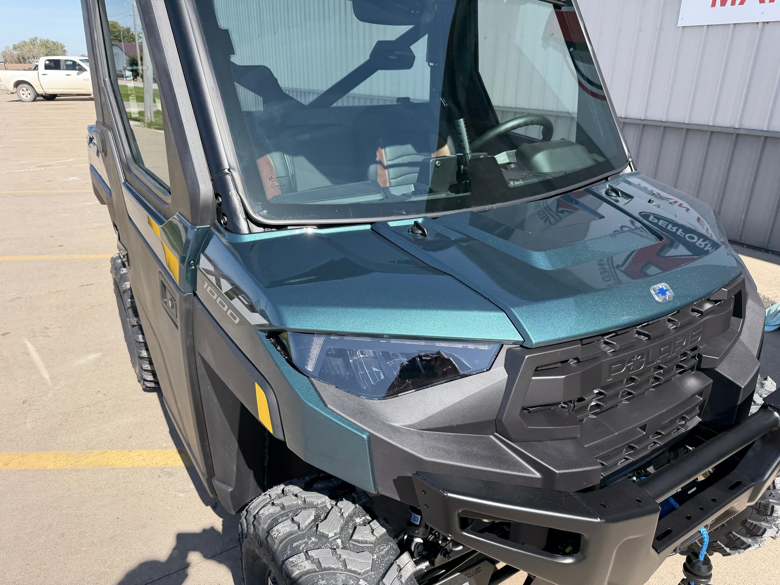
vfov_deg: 56.8
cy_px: 292
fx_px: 541
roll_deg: -0.5
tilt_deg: -22.4
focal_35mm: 24
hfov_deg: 71.6
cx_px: 390
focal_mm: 6.76
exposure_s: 1/1949
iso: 80
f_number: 1.78
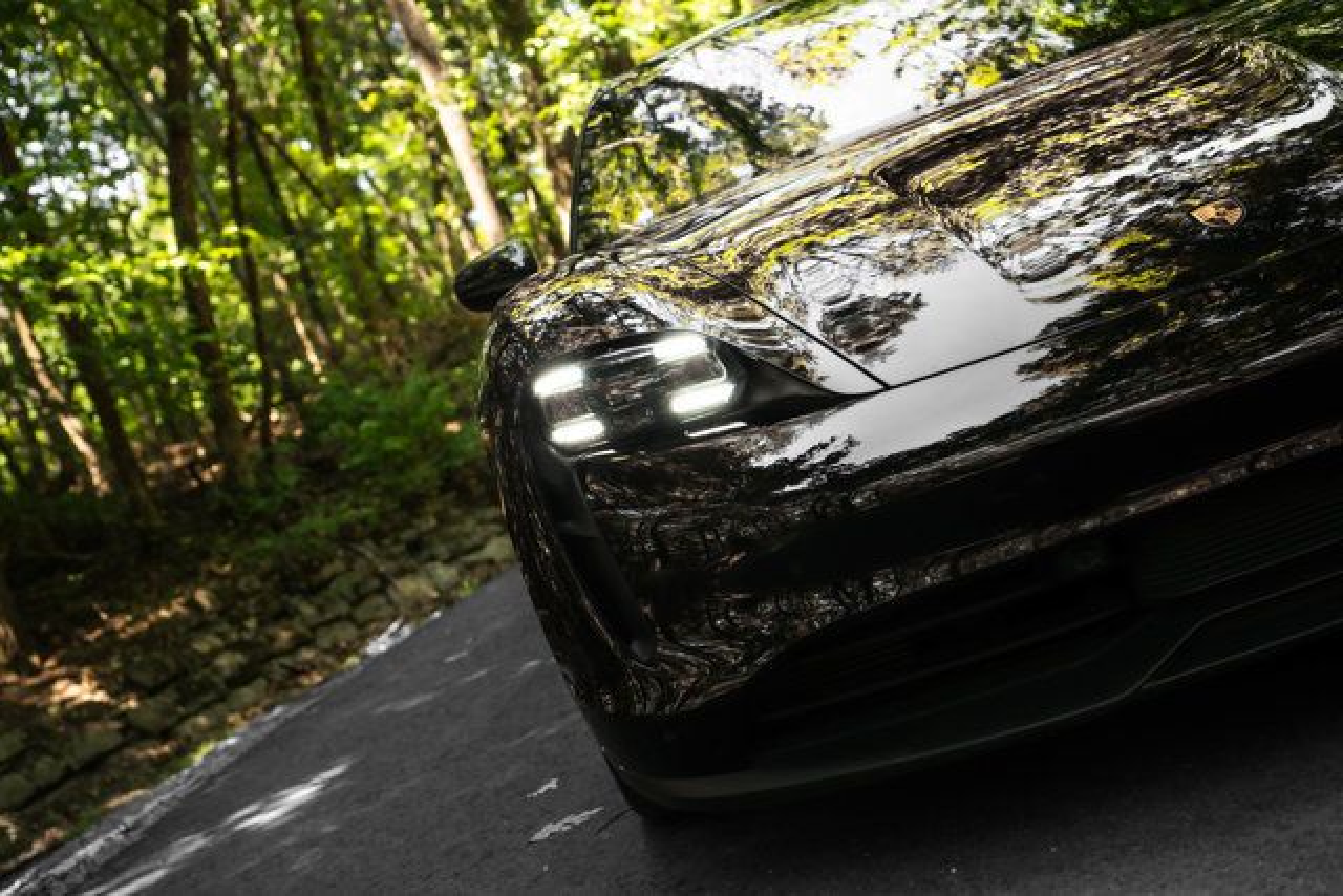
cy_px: 448
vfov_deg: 28.1
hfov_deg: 41.1
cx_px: 672
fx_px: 1791
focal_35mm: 48
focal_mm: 48
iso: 640
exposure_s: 1/800
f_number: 4.5
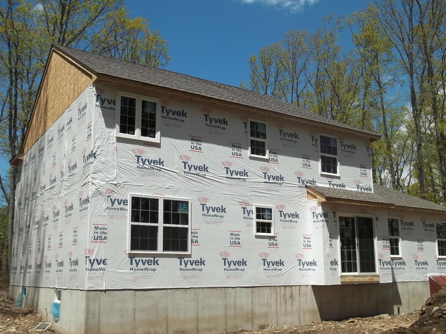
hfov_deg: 51.4
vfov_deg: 39.6
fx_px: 464
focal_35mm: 36
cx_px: 225
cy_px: 182
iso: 64
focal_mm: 5.9
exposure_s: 1/250
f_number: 8
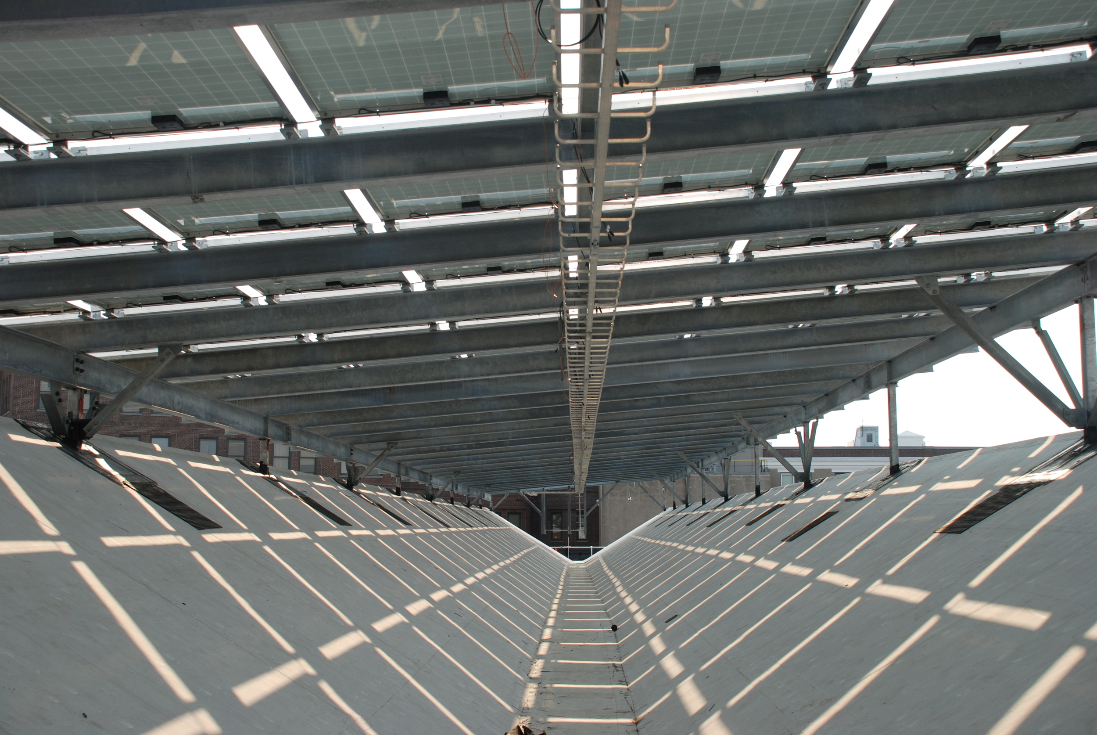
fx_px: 1190
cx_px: 548
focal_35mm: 39
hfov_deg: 49.5
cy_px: 368
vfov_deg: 34.3
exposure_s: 1/160
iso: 100
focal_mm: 26
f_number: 6.3
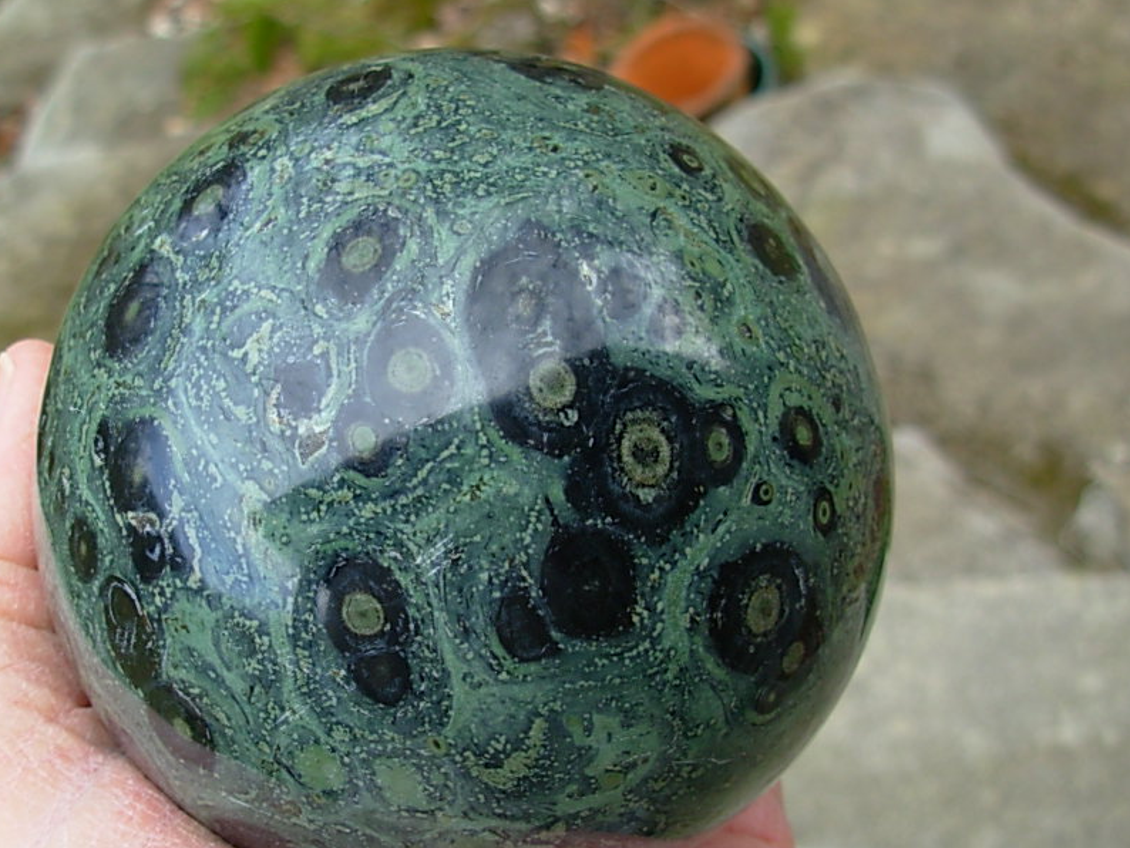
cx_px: 438
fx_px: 1600
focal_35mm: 49
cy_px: 485
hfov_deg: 38.7
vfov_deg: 29.7
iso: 50
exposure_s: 1/197
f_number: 2.9
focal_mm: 6.3
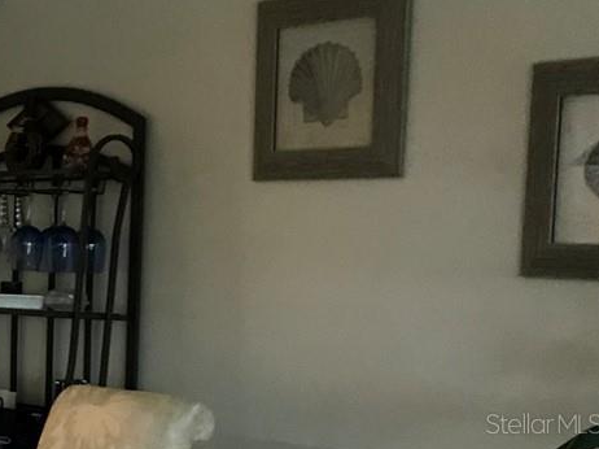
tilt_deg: -5.7
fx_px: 1678
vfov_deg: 15.0
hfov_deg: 17.2
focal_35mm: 97
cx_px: -429
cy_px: 423
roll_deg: -1.2
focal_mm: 3.99
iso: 50
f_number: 1.8
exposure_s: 1/15
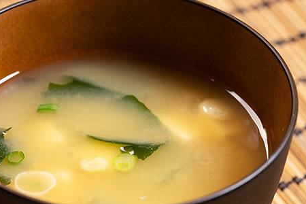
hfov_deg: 12.8
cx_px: 73
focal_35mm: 160
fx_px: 1360
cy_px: 149
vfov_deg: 8.6
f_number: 6.3
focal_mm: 90
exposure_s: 1/125
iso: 160
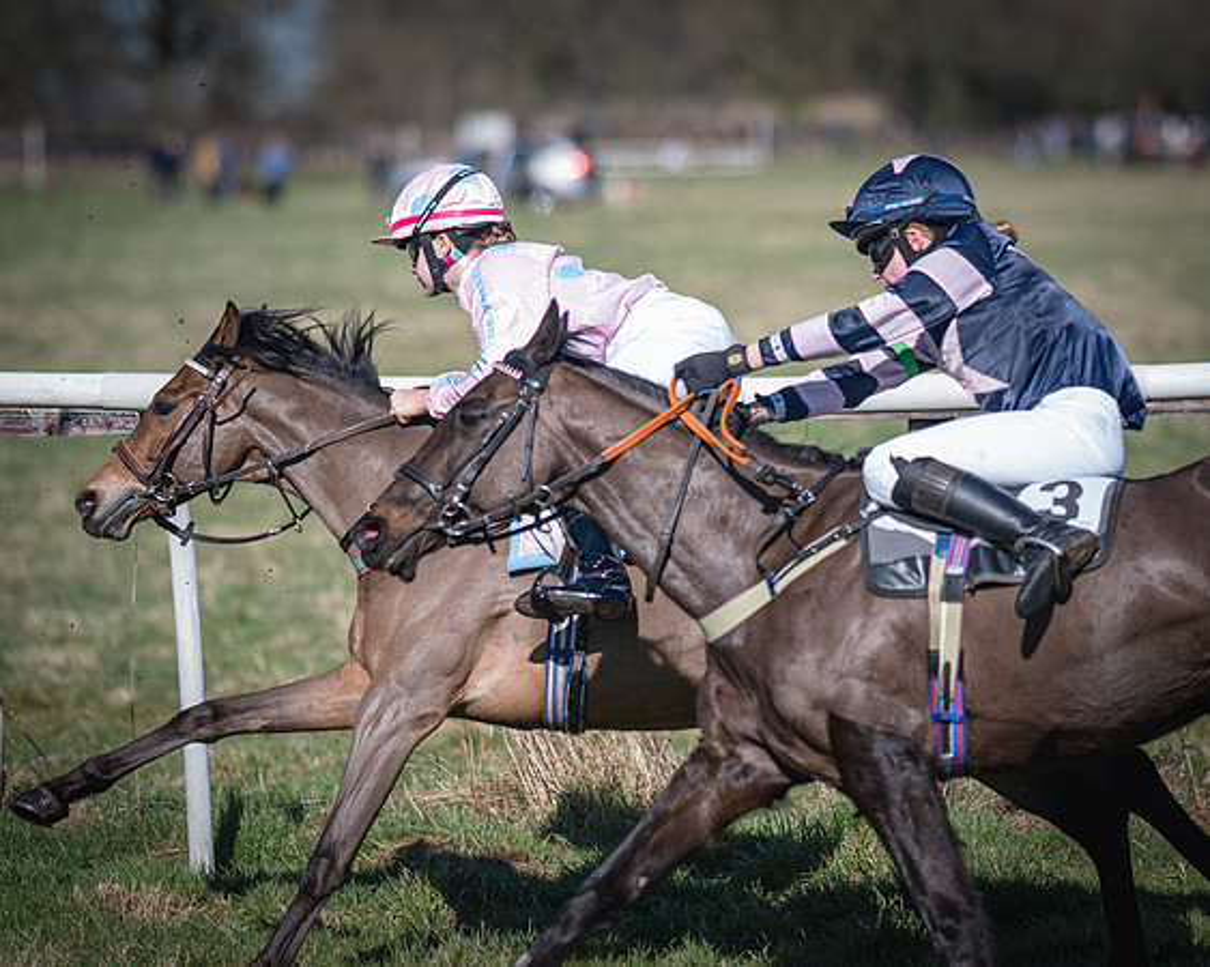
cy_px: 455
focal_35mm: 261
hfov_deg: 7.4
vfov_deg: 5.9
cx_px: 805
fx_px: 9332
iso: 50
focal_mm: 135
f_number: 1.8
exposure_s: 1/4000
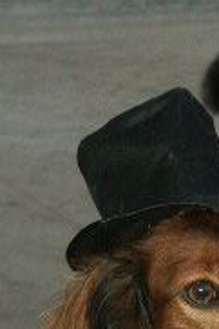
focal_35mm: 201
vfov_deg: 10.0
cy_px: 454
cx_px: 168
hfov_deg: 6.8
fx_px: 1837
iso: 200
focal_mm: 14.32
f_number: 3.5
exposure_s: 1/45
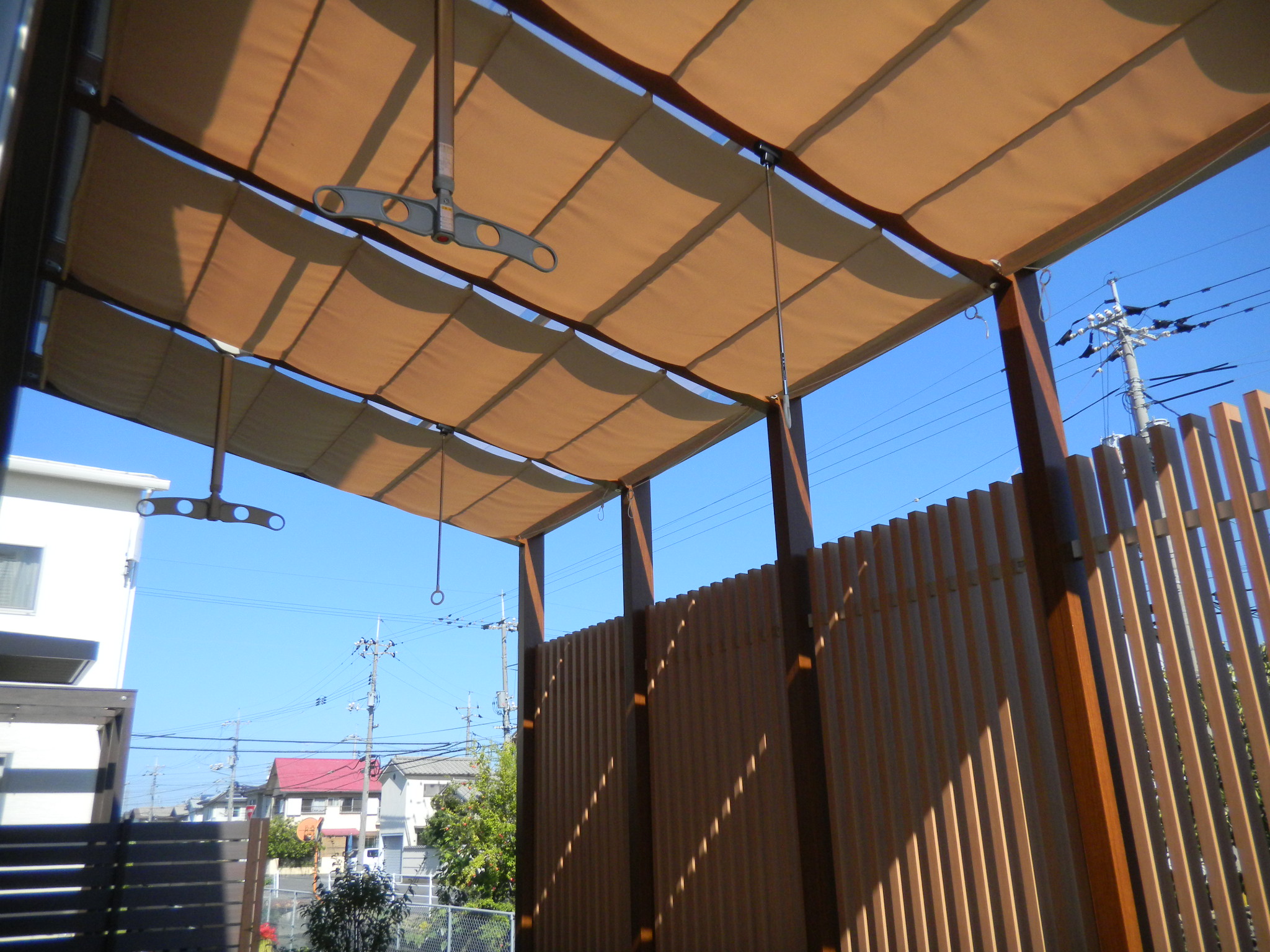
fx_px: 1027
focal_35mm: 28
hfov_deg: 63.4
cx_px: 635
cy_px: 476
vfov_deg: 49.7
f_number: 3.9
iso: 180
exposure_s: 1/998
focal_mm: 5
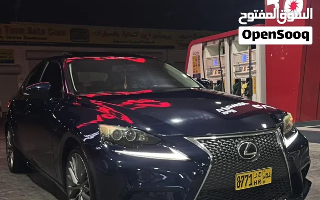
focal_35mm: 26
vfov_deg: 47.4
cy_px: 118
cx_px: 162
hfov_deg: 70.4
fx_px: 227
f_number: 1.78
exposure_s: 1/50
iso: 160
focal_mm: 6.86
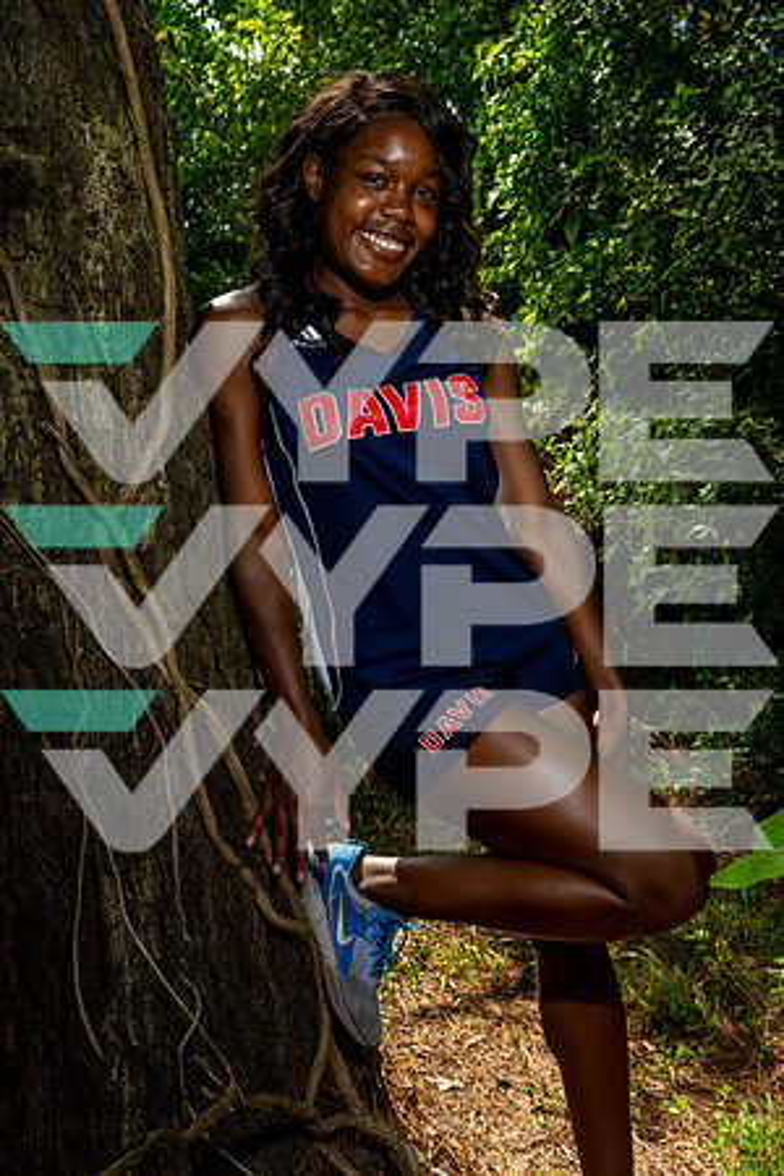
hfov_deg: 29.2
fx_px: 1503
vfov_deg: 42.7
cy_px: 588
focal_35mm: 46
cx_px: 392
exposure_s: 1/125
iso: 100
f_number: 10
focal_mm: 46
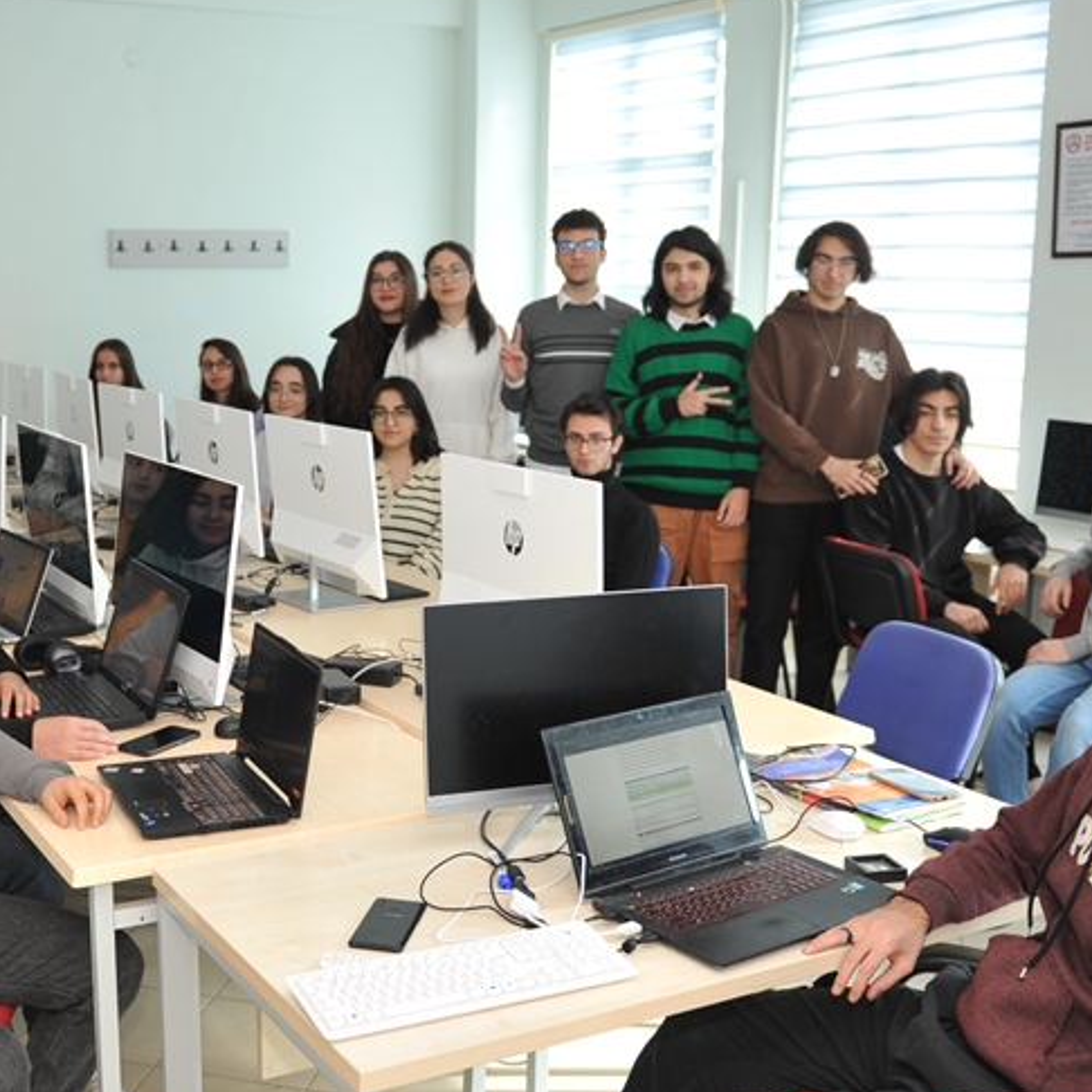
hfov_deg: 38.7
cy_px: 591
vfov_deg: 39.1
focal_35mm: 43
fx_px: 1535
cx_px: 355
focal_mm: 24
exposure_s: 1/60
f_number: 2.8
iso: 200
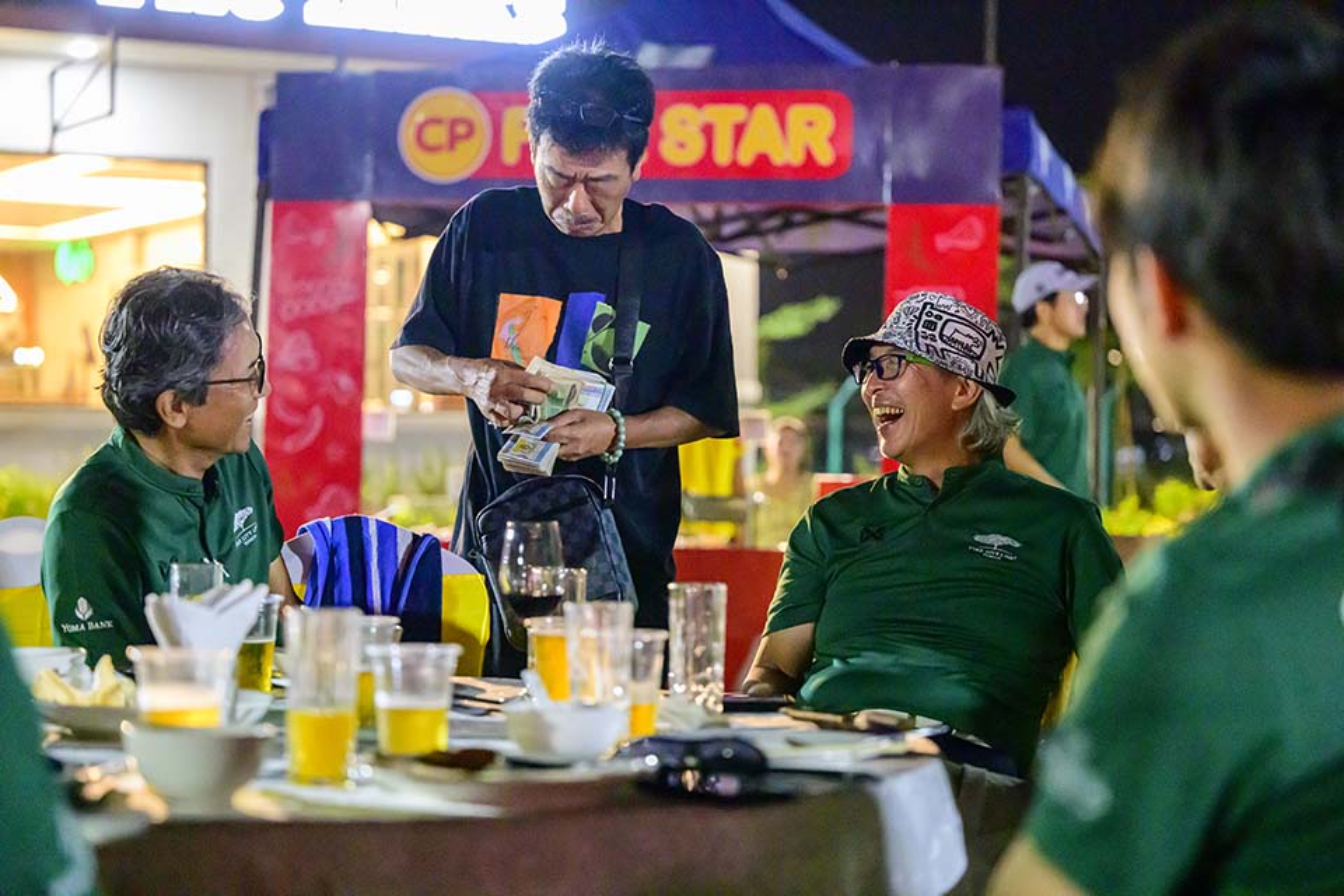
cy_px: 448
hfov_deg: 28.1
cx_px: 672
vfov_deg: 18.9
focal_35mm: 72
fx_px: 2688
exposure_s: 1/250
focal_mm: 72
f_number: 2.8
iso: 25600
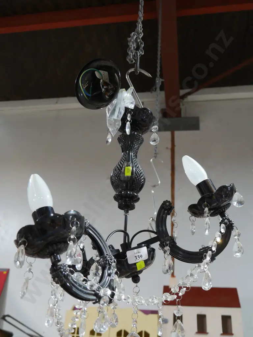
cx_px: 126
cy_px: 168
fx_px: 370
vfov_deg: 49.0
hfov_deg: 37.7
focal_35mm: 38
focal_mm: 19
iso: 1000
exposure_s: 1/60
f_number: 4.1
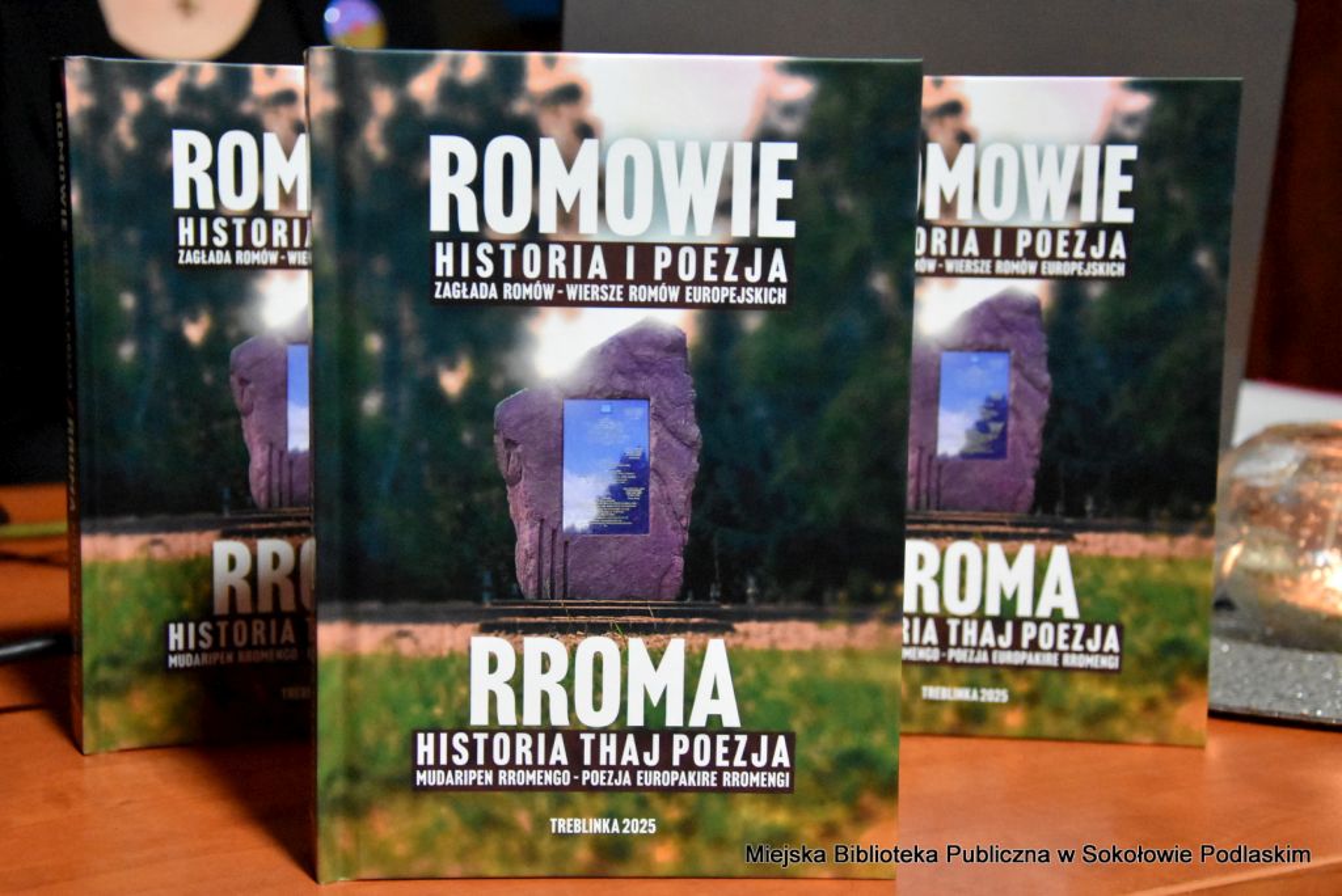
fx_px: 2126
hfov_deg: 35.0
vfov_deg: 23.8
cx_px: 671
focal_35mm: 57
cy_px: 448
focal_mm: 38
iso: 9000
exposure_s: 1/60
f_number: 4.5
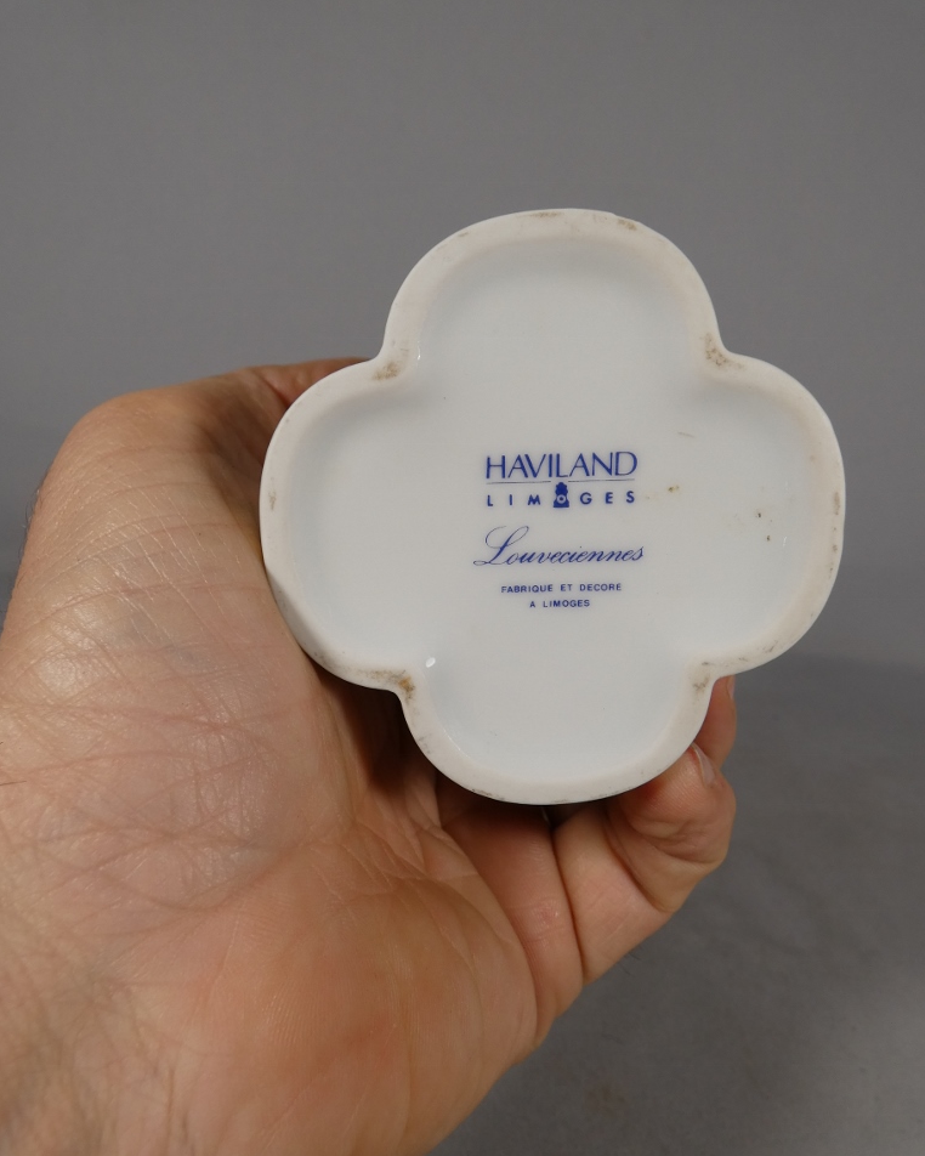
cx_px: 461
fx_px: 718
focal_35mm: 21
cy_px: 574
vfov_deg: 77.6
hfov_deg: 65.5
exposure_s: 1/125
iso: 80
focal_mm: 3.6
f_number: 2.8
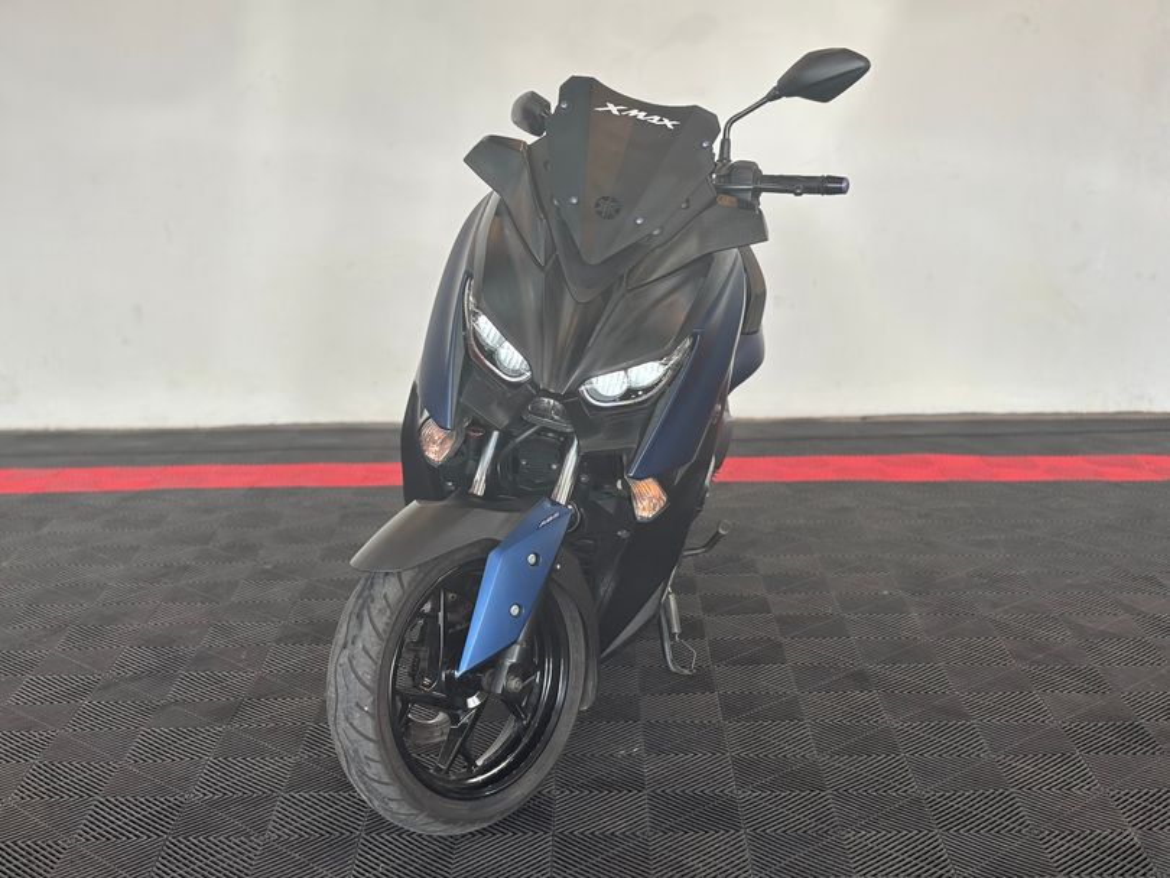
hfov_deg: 36.8
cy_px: 439
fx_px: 1758
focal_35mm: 52
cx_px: 585
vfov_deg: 28.0
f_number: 1.6
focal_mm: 5.96
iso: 32
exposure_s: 1/172
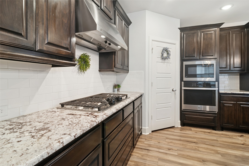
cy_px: 83
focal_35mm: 16
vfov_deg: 72.0
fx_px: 114
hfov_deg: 95.0
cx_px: 124
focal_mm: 11
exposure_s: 1/2
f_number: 8
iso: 100
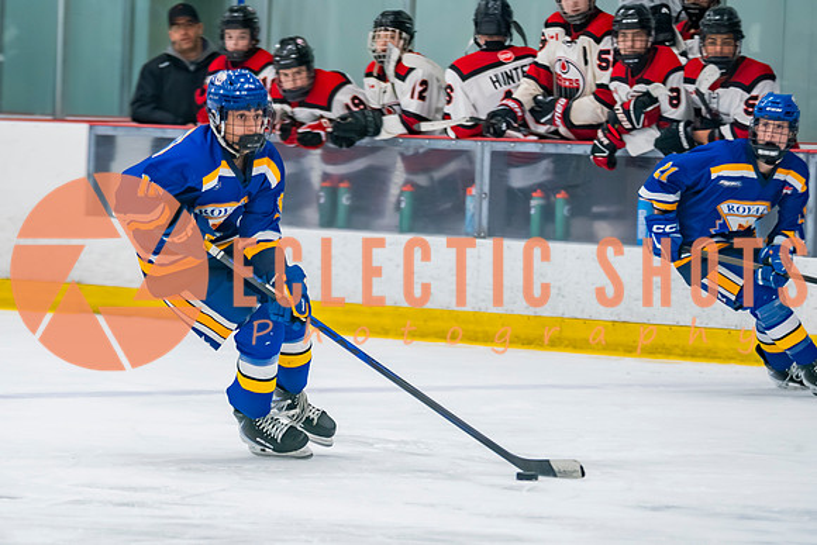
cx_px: 305
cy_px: 276
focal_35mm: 287
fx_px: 6506
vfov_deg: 4.8
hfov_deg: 7.2
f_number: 2.8
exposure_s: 1/640
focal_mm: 150
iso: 1600
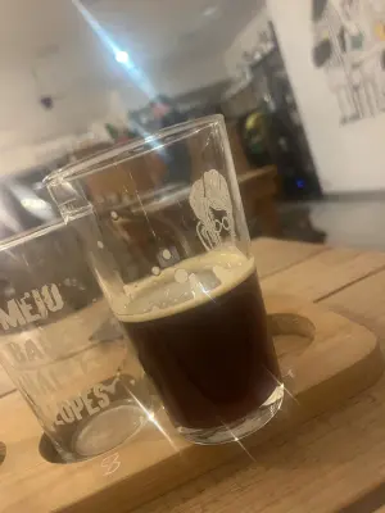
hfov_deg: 53.1
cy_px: 256
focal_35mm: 26
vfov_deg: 67.3
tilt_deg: -12.3
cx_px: 192
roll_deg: +20.3
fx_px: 386
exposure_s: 1/33
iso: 500
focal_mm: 5.1
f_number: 1.6
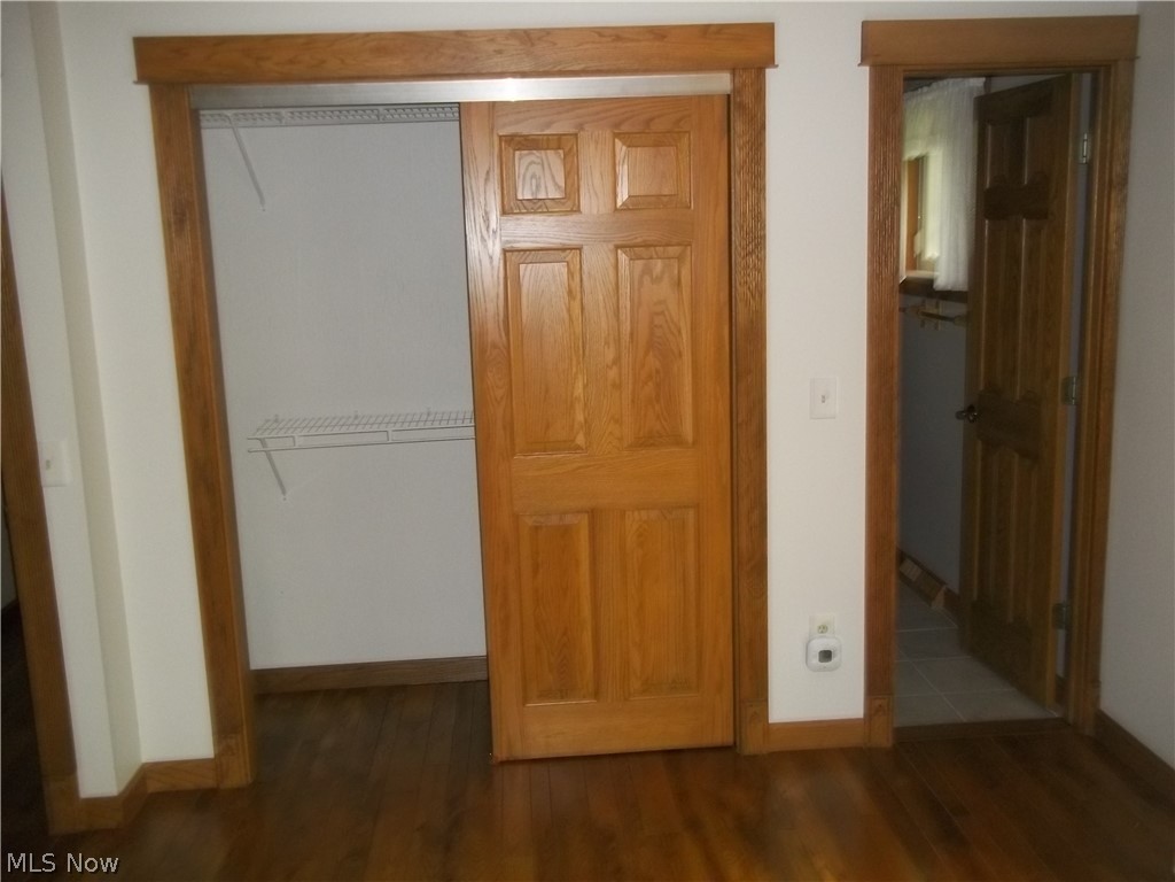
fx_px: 1086
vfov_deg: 44.2
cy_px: 441
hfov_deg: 56.8
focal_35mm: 32
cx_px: 588
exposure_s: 1/30
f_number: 2.9
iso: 250
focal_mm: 5.7
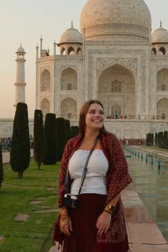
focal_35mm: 67
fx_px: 469
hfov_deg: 20.3
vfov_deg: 30.1
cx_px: 92
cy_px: 117
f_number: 6.4
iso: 640
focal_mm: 23
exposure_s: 1/200
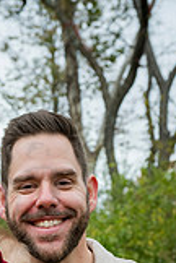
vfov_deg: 15.2
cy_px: 352
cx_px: -11
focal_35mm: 128
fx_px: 939
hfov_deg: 10.6
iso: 400
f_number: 5.6
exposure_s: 1/500
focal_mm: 46
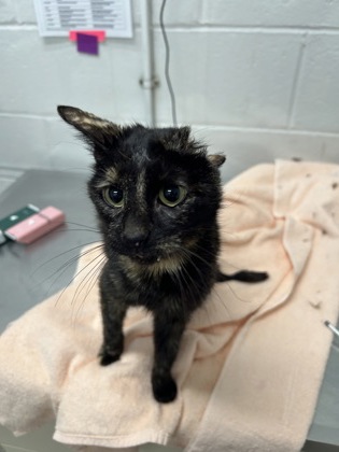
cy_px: 226
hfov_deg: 53.1
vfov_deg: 67.3
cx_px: 170
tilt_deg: -34.2
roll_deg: -2.1
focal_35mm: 26
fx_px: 339
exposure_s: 1/100
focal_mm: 5.7
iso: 80
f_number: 1.5
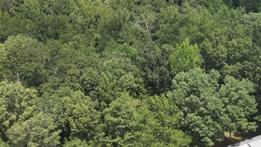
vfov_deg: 20.0
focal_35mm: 60
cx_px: 234
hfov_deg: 33.1
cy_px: 101
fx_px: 415
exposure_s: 1/800
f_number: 2.8
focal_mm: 4.4
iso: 100
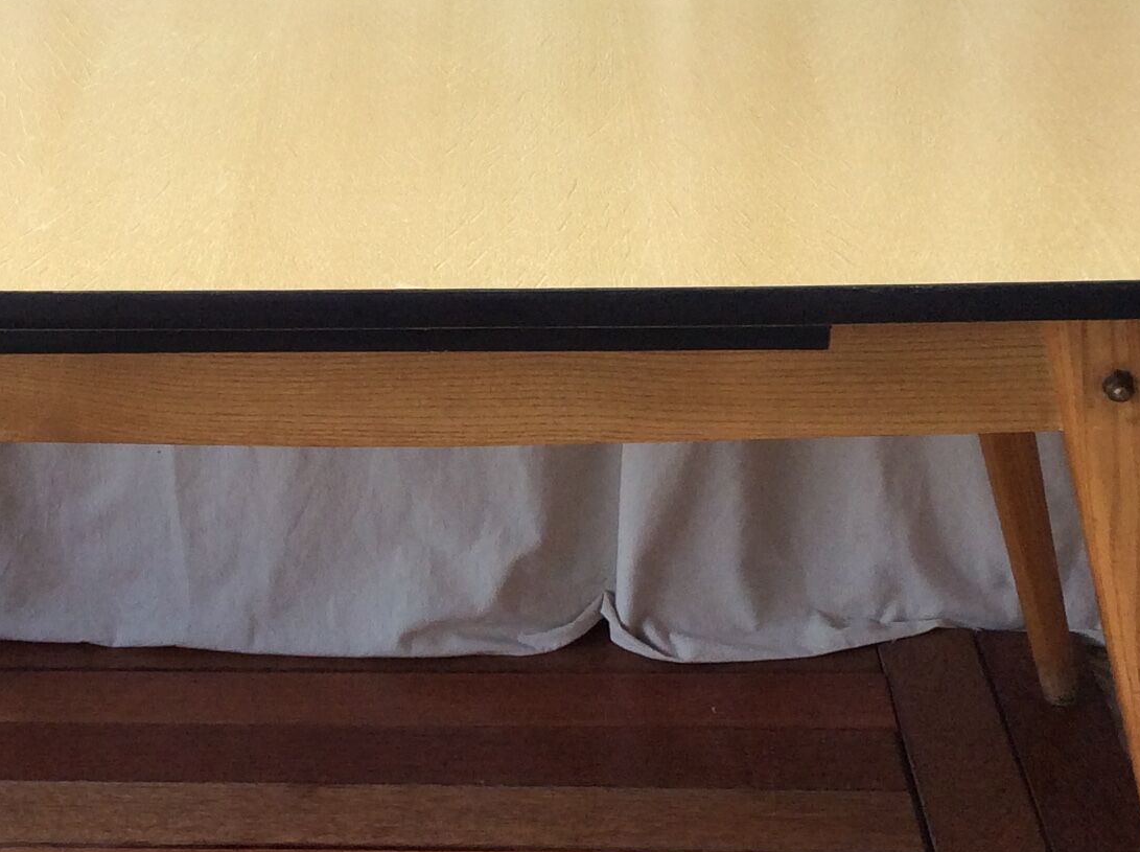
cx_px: 383
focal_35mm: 76
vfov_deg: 19.3
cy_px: 336
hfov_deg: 25.6
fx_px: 2499
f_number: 2.4
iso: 50
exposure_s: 1/100
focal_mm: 3.3
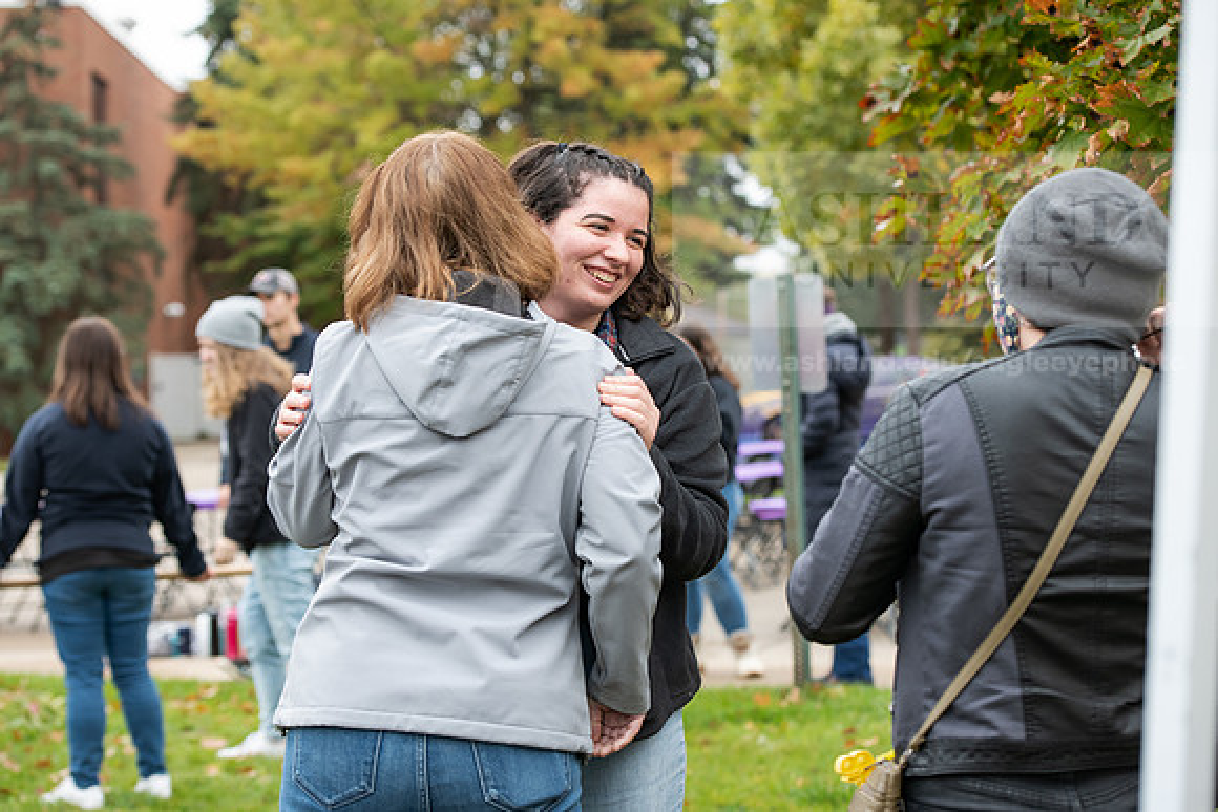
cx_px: 609
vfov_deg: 16.7
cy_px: 406
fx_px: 2775
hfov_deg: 24.8
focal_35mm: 82
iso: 400
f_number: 4.5
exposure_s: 1/250
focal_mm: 82
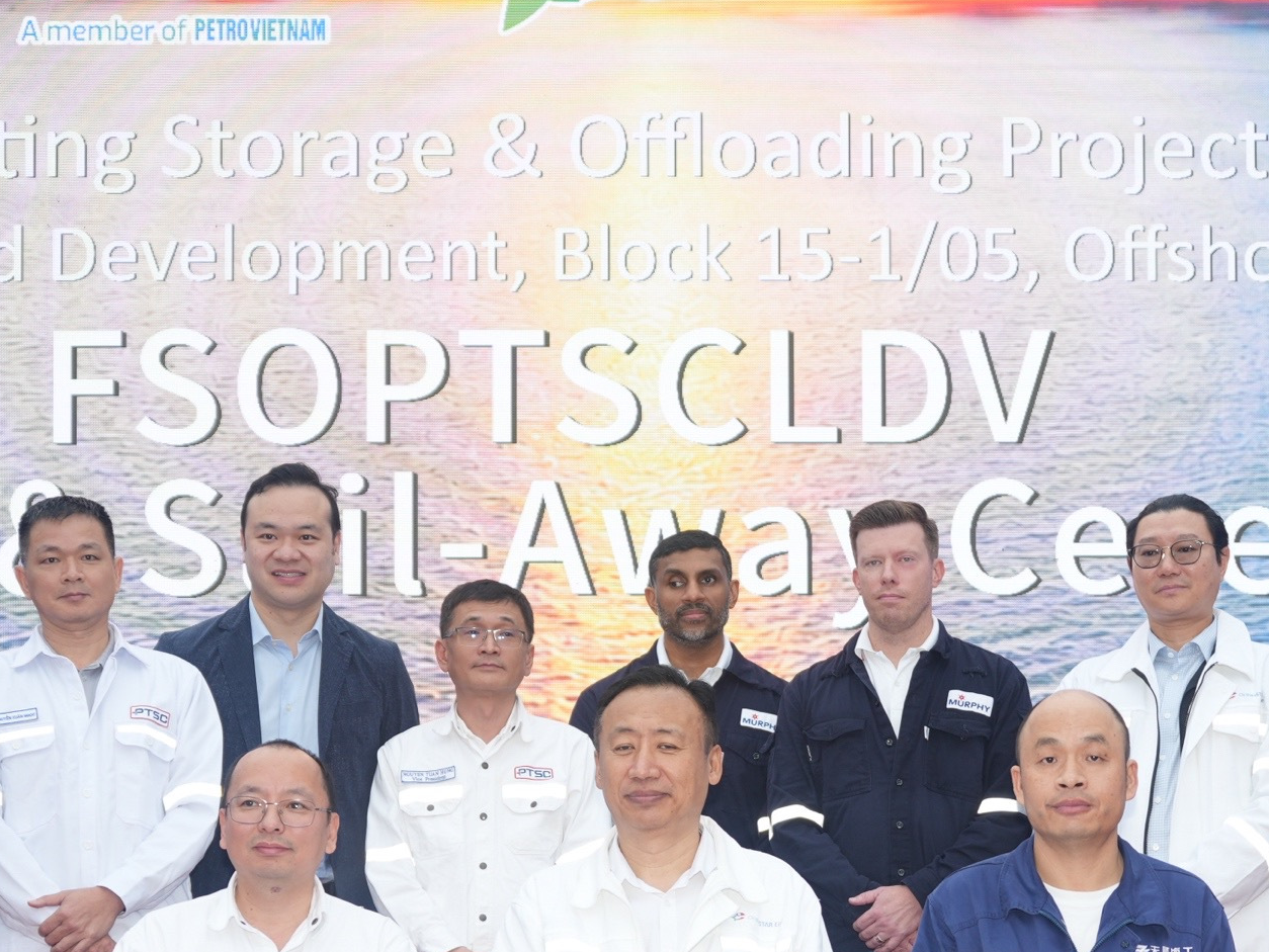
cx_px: 738
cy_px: 838
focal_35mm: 70
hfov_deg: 27.8
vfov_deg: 20.7
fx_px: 2555
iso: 125
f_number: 2.8
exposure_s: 1/160
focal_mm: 30.3
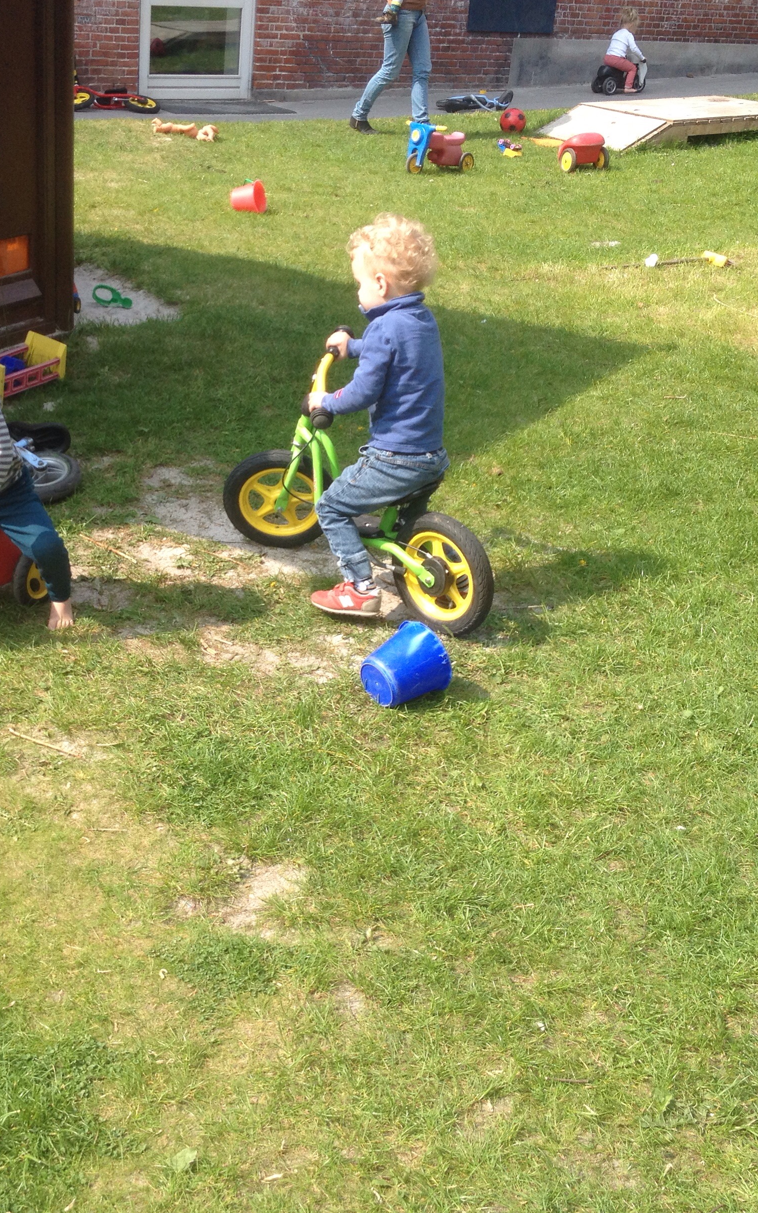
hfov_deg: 25.8
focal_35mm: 50
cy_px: 610
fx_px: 1652
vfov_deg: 40.3
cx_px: 283
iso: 50
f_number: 2.4
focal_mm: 4.28
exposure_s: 1/681
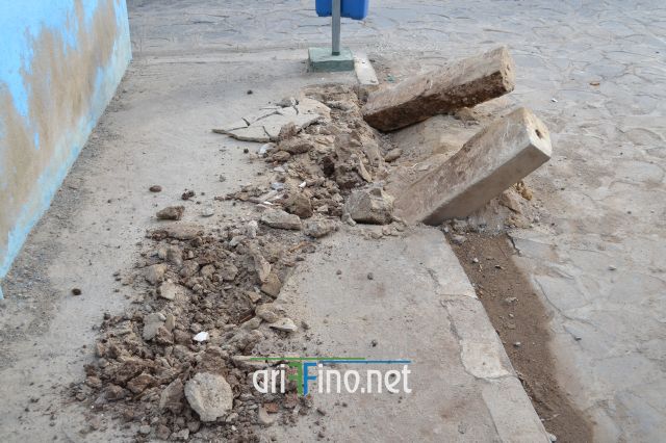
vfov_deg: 34.2
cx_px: 333
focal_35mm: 39
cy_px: 222
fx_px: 721
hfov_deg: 49.6
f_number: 5.6
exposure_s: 1/125
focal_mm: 26
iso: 100
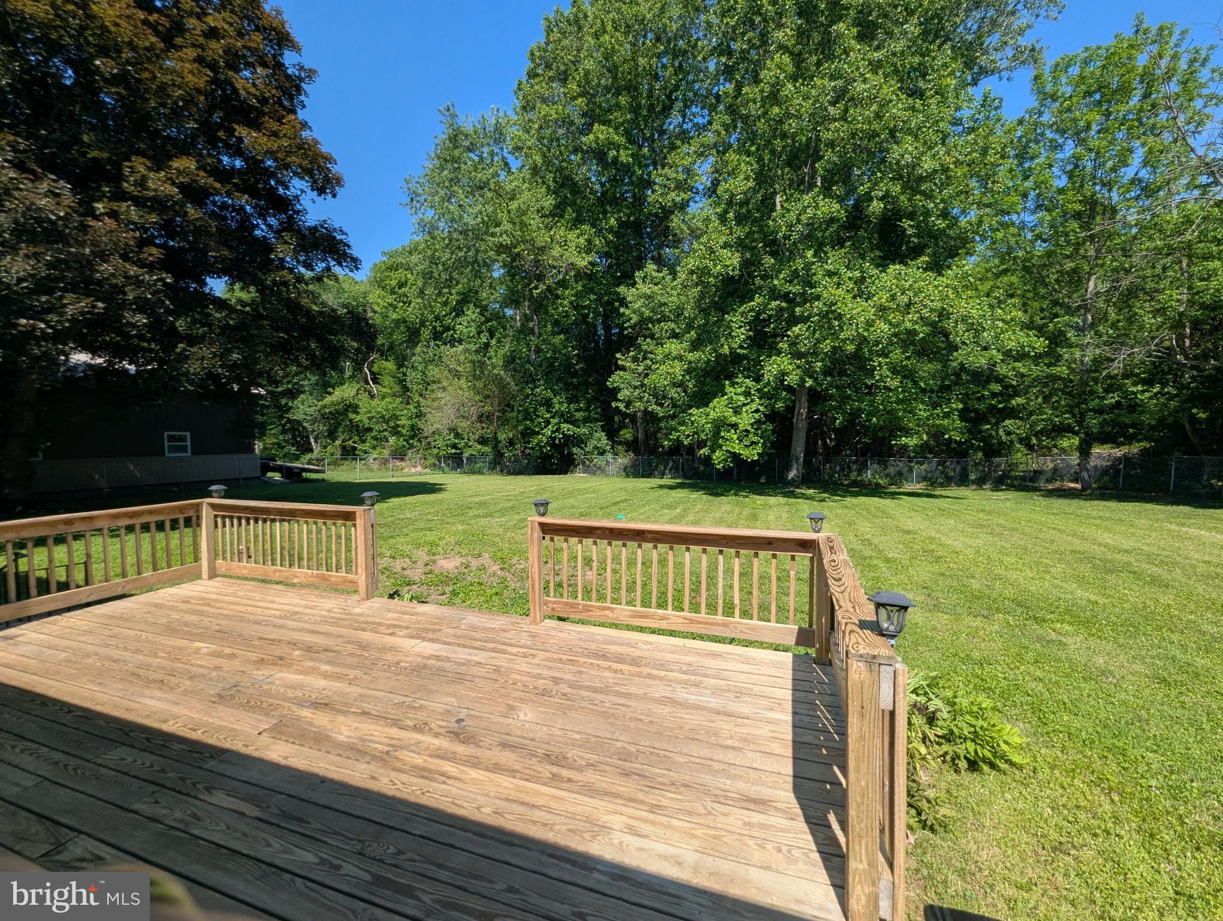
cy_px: 460
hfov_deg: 106.1
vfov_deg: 90.1
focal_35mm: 13
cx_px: 612
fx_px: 460
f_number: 2.2
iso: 49
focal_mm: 1.95
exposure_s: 1/1284
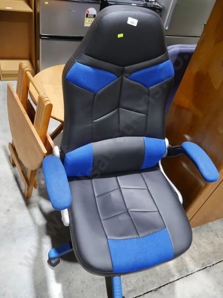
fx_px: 241
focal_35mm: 28
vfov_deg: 63.4
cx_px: 112
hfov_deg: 49.7
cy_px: 149
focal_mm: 14
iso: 500
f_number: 3.5
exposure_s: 1/60
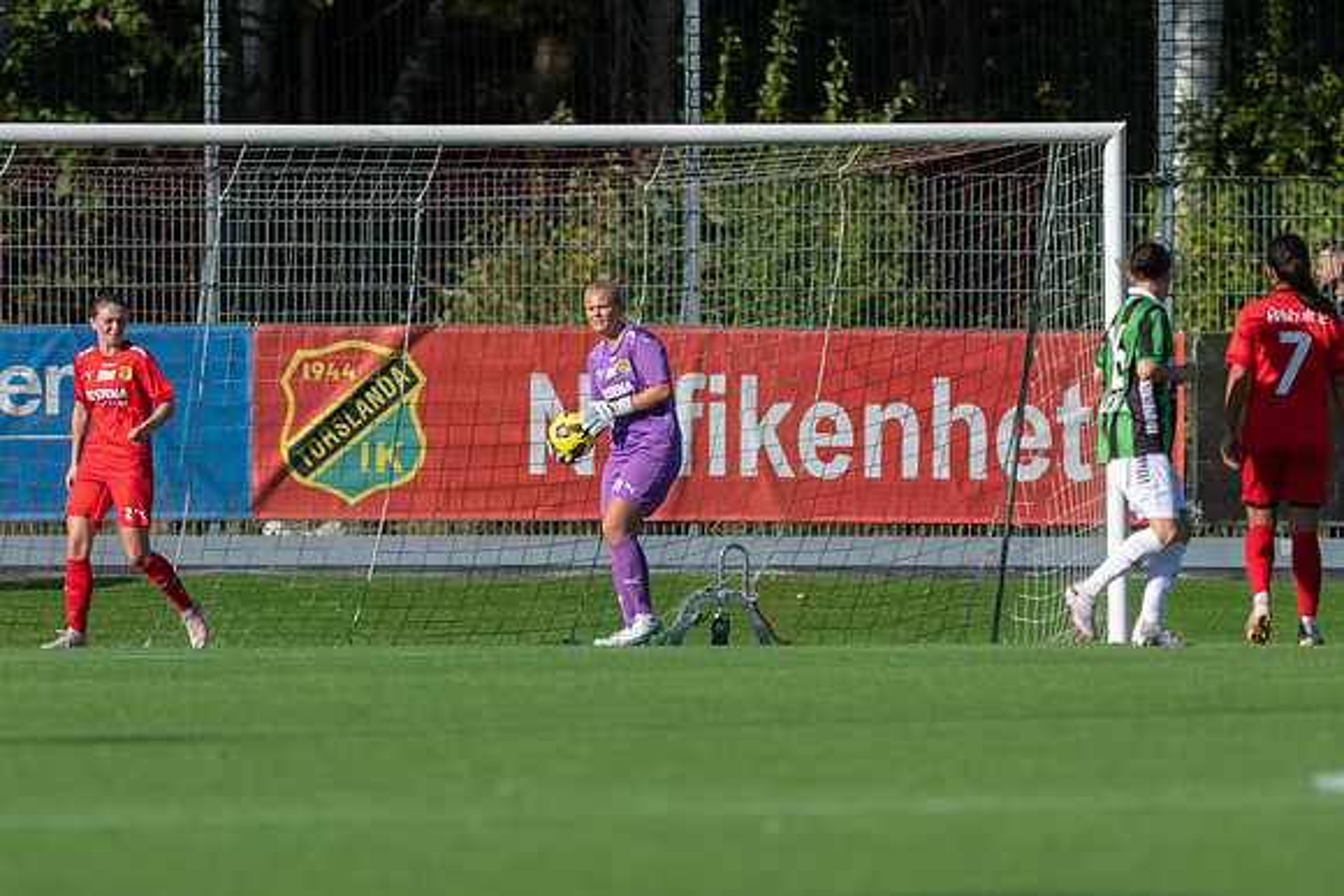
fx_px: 23854
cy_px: 448
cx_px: 672
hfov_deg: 3.2
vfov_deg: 2.2
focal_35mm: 639
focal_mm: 300
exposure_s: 1/2000
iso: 125
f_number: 3.2
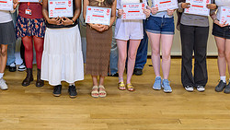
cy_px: -45
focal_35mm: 91
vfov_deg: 12.8
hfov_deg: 22.8
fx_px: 555
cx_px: 23
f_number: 2.8
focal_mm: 37
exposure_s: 1/200
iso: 1600
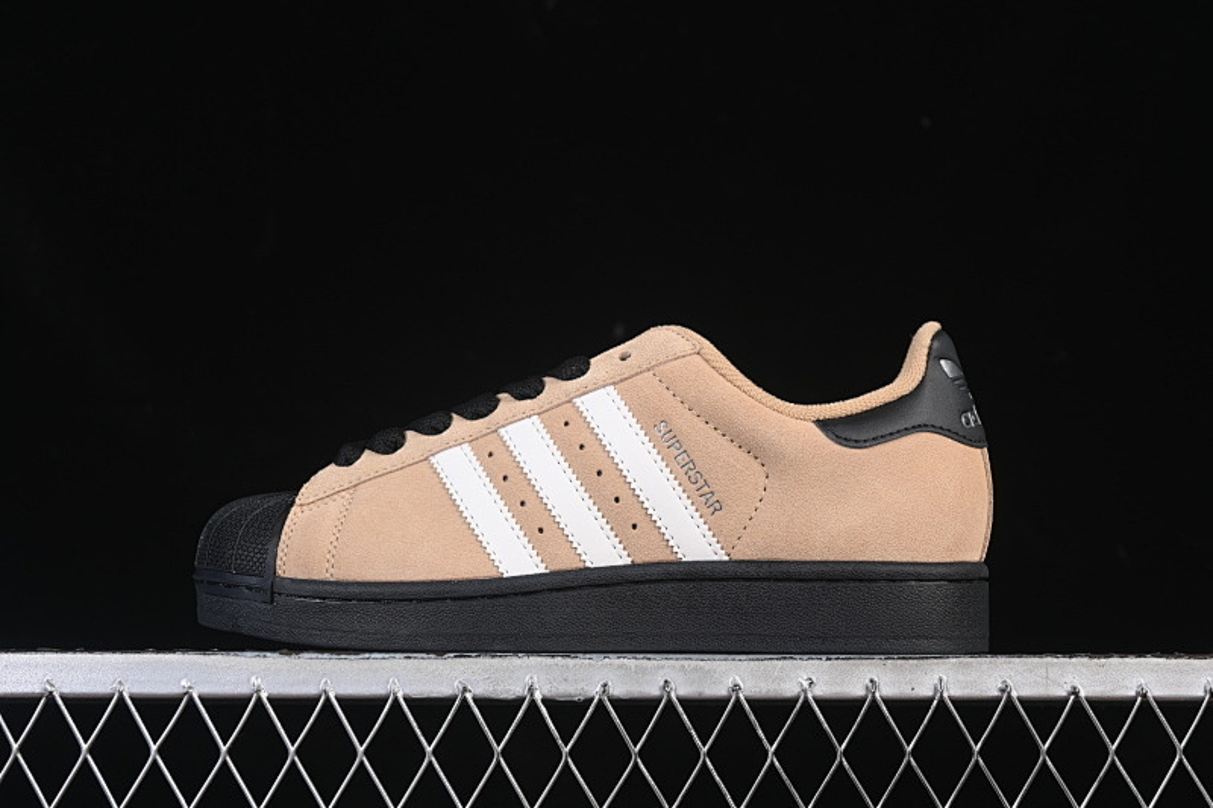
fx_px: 2526
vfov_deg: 18.2
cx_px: 606
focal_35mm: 75
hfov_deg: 27.0
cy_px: 404
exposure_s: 1/60
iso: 160
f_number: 7.1
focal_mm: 50
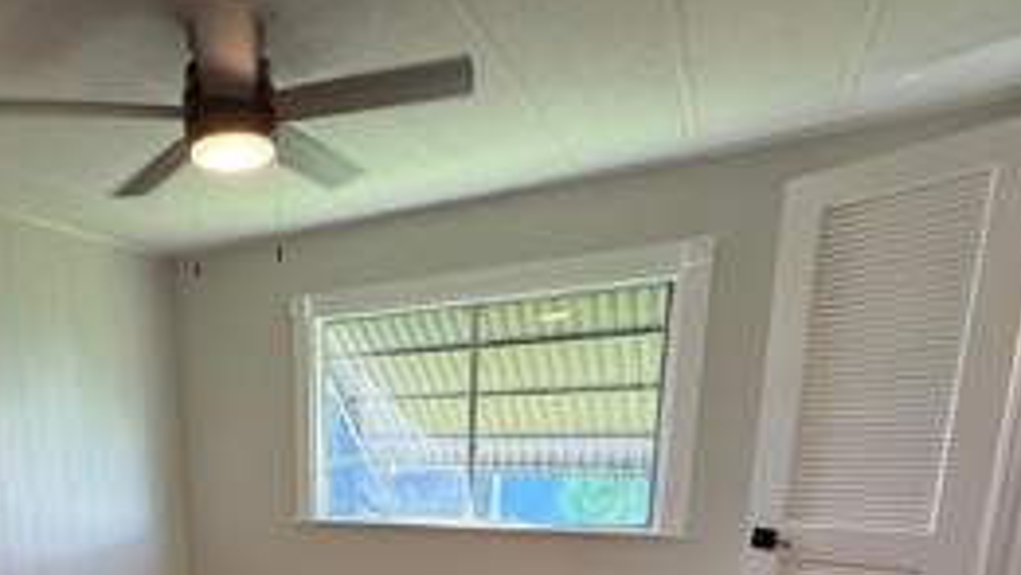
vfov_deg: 35.8
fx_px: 758
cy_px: 622
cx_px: 270
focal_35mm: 28
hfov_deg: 64.3
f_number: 2.2
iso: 125
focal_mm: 2.22
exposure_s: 1/120
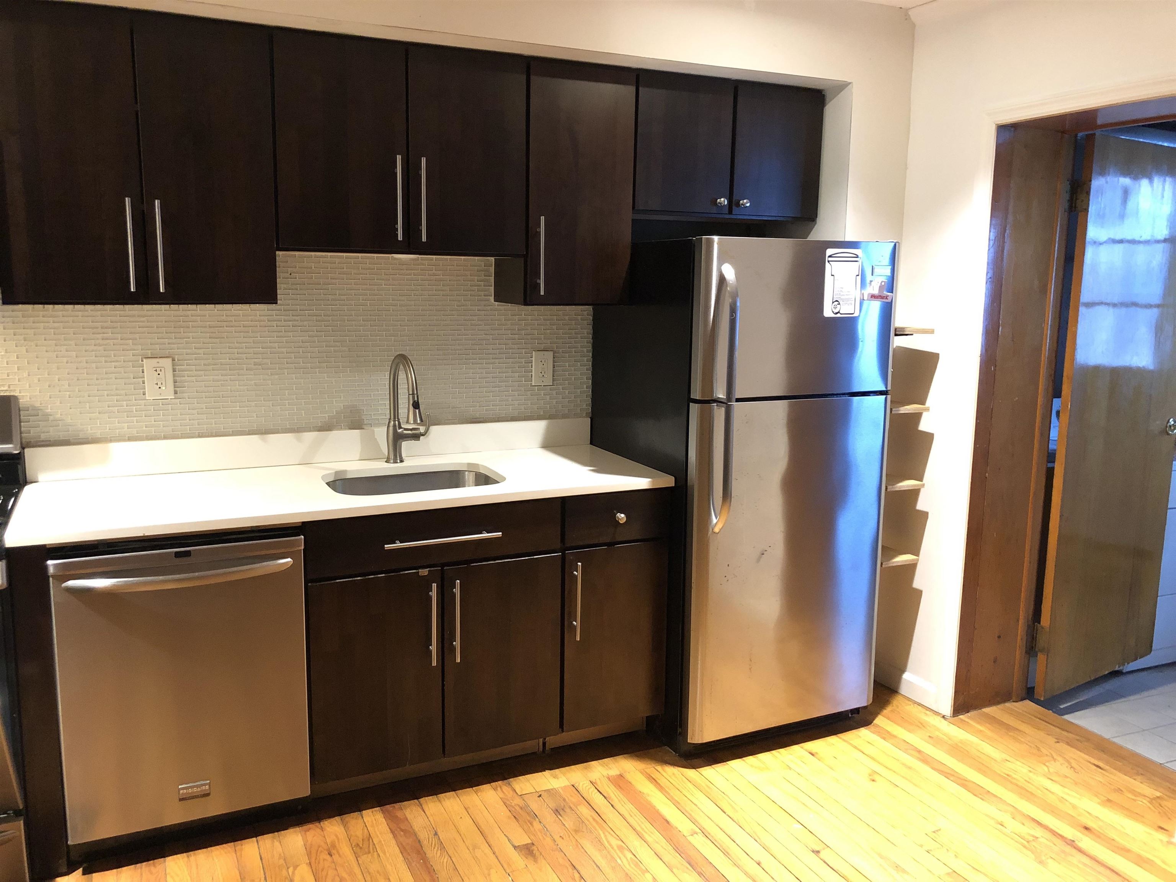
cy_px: 441
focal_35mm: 28
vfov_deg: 49.7
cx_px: 588
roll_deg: +0.5
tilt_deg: -8.6
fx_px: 951
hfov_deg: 63.4
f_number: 1.8
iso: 125
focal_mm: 3.99
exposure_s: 1/4
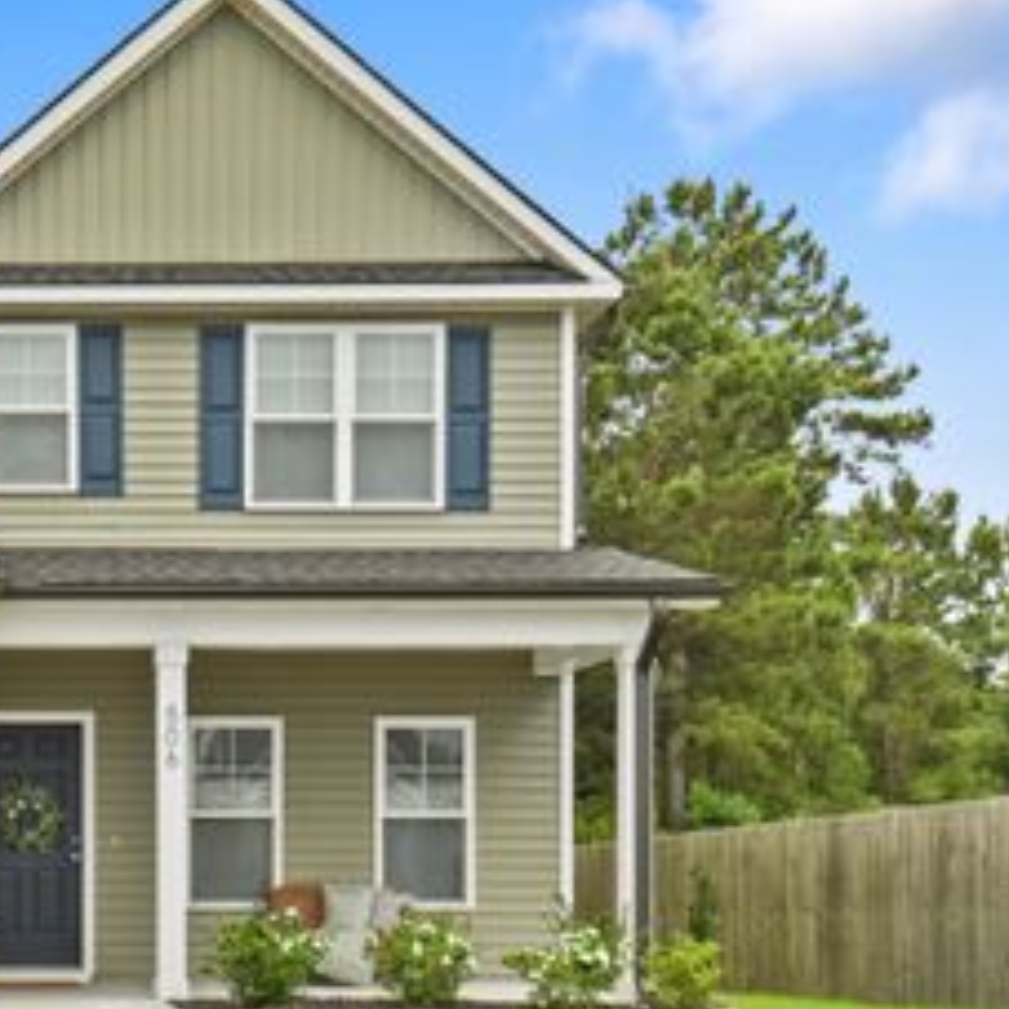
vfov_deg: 28.6
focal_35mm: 60
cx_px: -93
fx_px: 1979
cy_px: 580
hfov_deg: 26.4
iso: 100
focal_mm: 32
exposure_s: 1/50
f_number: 9
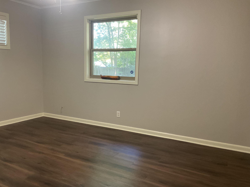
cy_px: 102
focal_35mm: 32
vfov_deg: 44.1
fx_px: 231
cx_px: 113
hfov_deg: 56.7
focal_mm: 3
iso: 125
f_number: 1.8
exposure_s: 1/60
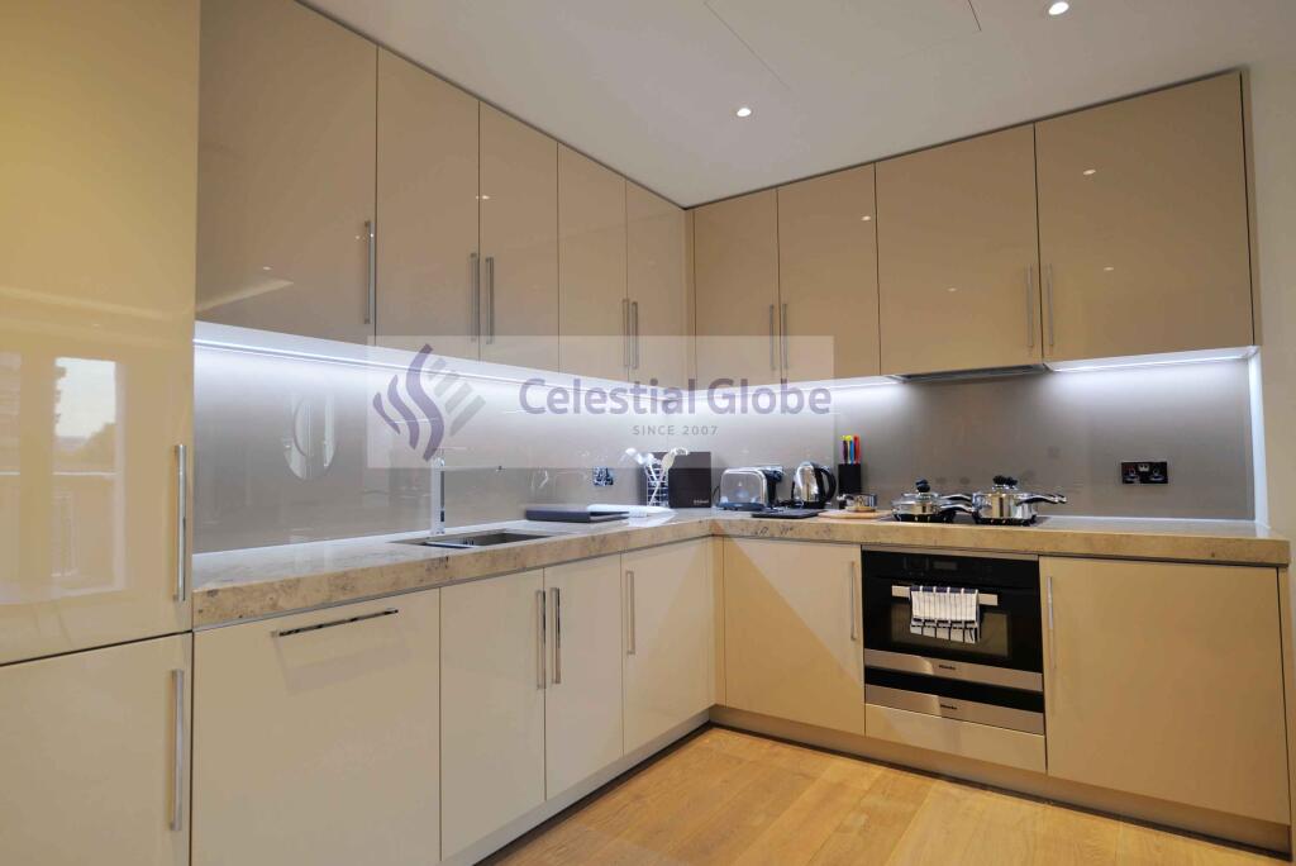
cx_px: 648
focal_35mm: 20
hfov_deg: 83.9
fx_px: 720
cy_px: 433
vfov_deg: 62.0
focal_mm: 20
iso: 450
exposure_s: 1/60
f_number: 4
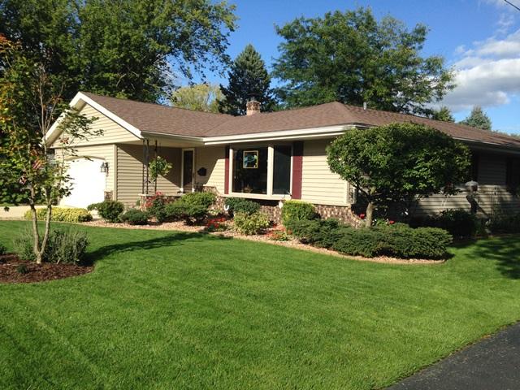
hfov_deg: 55.4
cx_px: 260
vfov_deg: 42.9
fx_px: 496
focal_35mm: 33
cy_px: 195
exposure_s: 1/1427
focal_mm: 4.12
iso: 50
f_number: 2.4
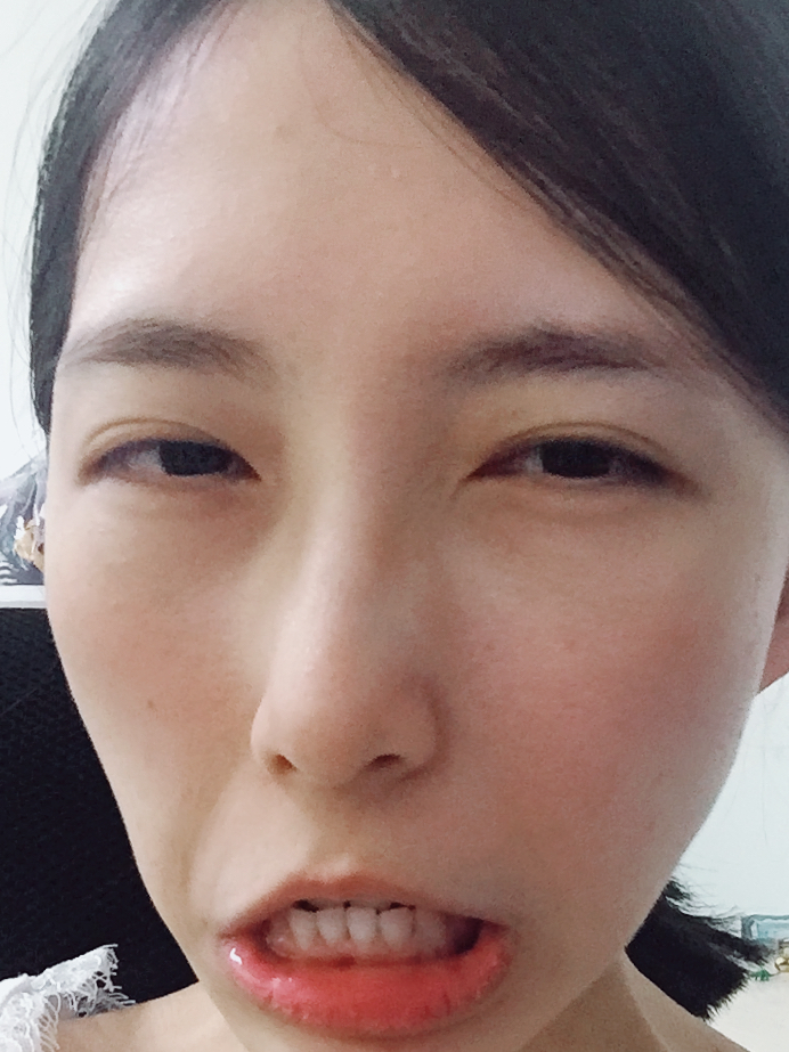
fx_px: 1307
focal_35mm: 43
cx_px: 442
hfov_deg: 33.6
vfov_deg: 43.2
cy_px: 704
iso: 320
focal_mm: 2.65
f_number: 2.2
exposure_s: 1/17
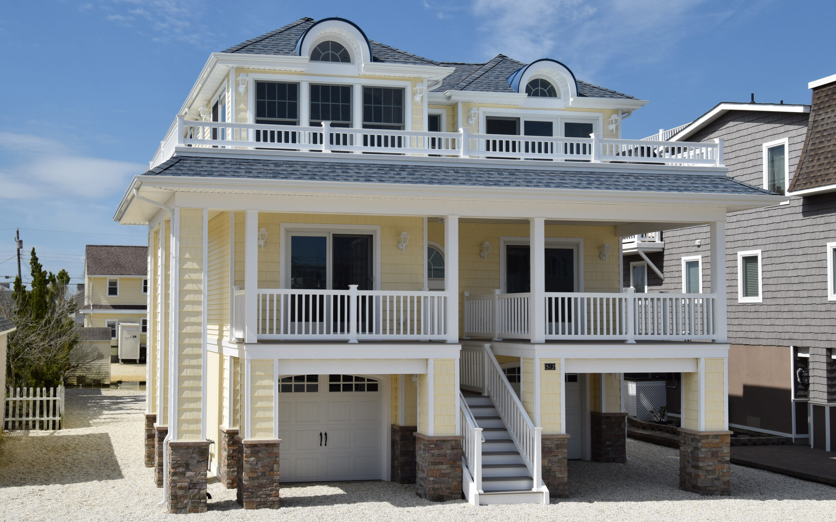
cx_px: 420
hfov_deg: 49.3
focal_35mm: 40
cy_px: 280
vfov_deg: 32.0
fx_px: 911
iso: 100
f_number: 10
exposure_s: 1/320
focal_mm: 26
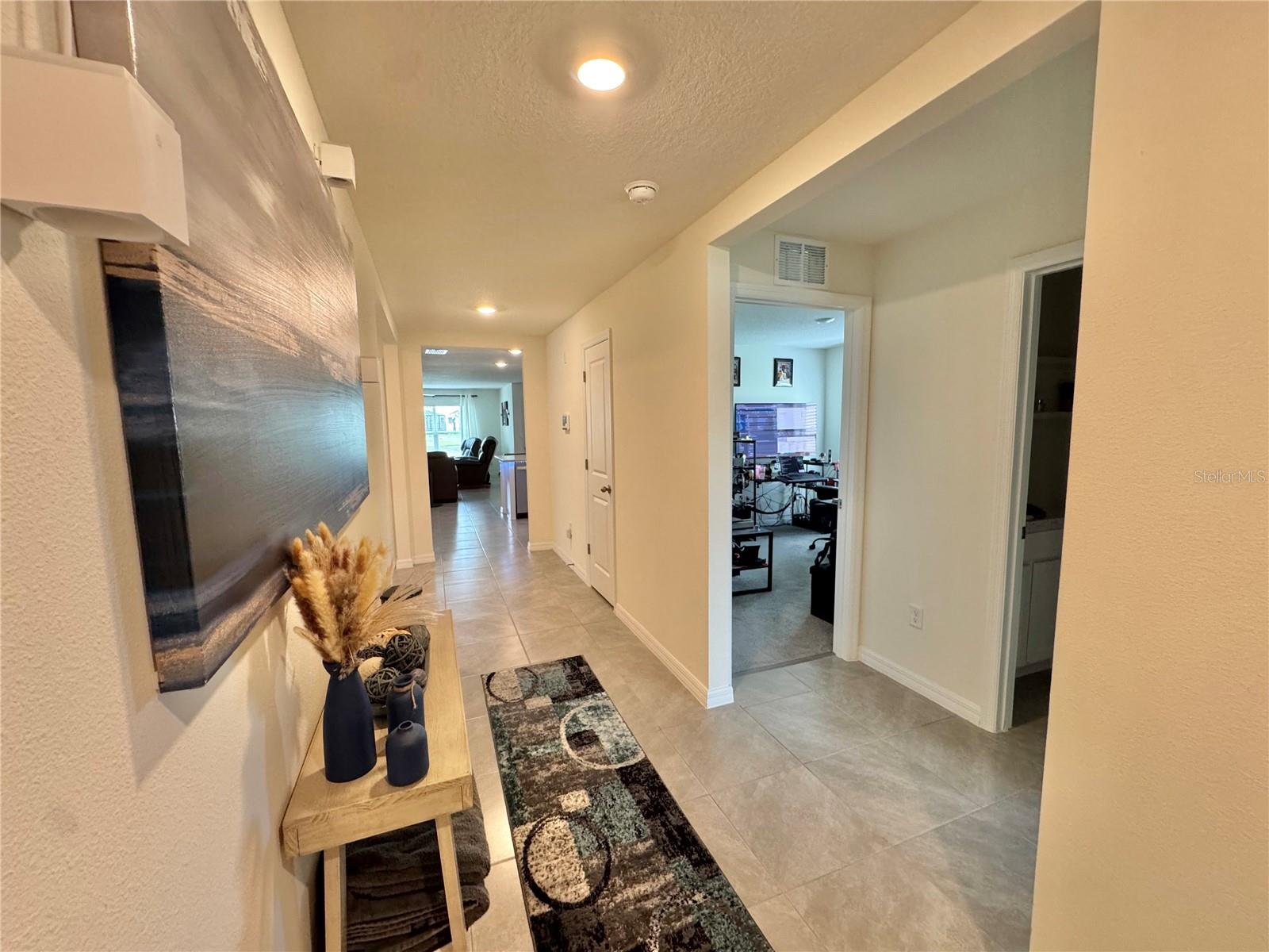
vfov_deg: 85.7
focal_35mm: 14
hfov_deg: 102.1
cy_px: 476
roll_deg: +0.9
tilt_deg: -6.0
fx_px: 513
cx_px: 634
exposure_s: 1/120
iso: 320
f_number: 2.2
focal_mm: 2.22
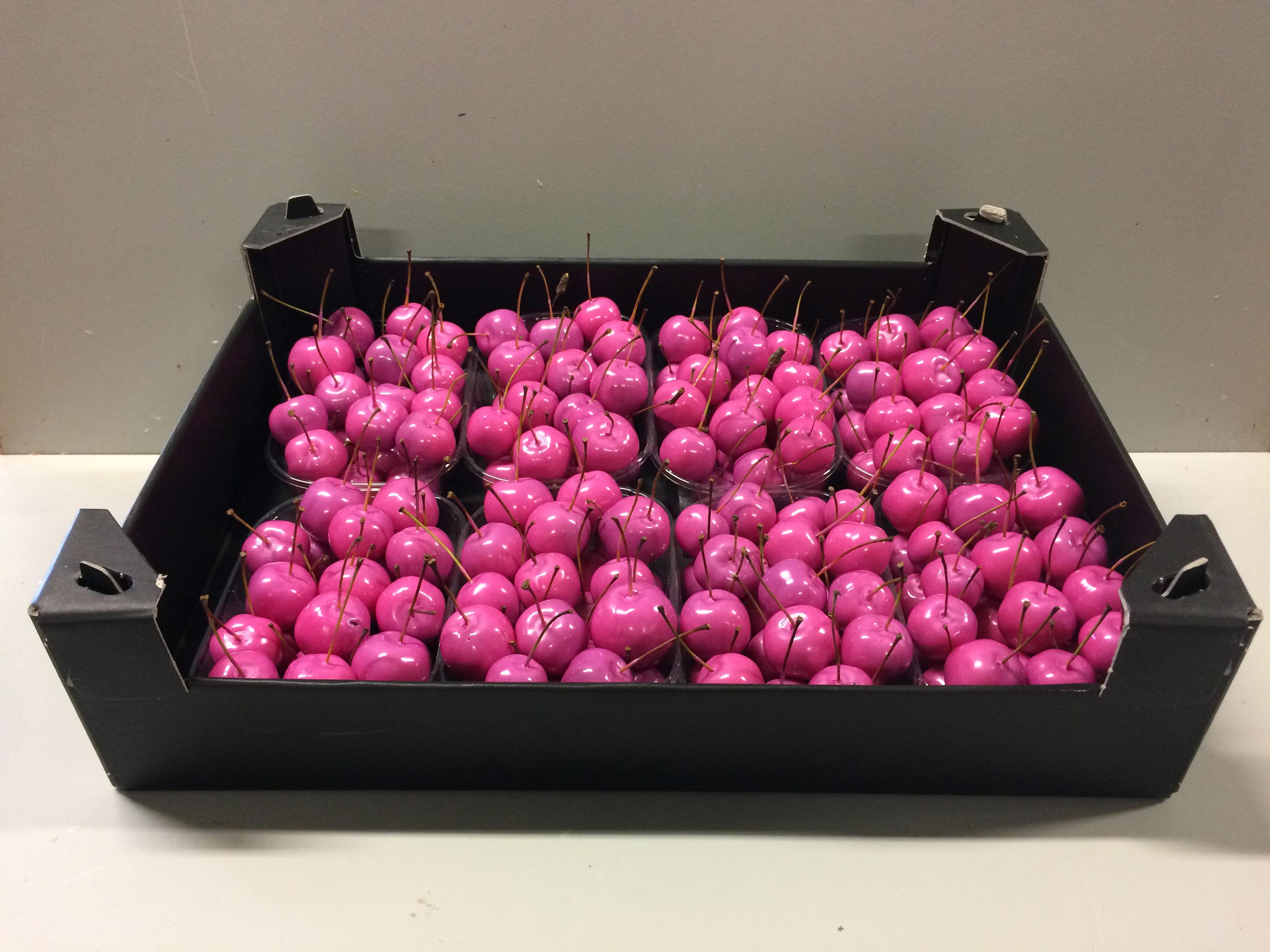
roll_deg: -0.9
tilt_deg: -25.4
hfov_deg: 61.7
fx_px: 1064
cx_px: 635
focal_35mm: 29
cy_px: 476
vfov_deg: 48.2
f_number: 2.2
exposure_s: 1/33
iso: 250
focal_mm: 4.15
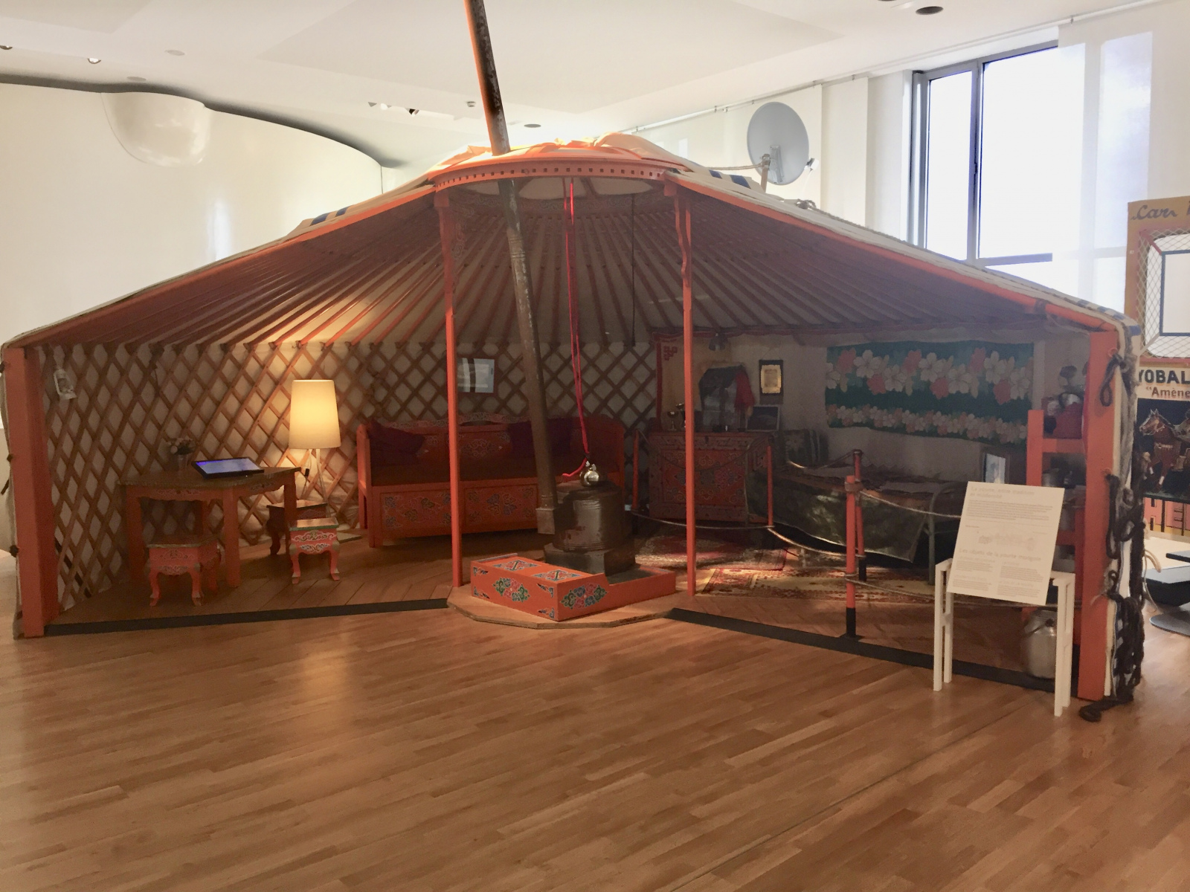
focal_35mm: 29
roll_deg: +1.3
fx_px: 997
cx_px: 595
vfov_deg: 48.2
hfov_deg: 61.7
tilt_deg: -5.1
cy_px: 446
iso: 100
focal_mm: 4.15
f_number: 2.2
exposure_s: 1/33
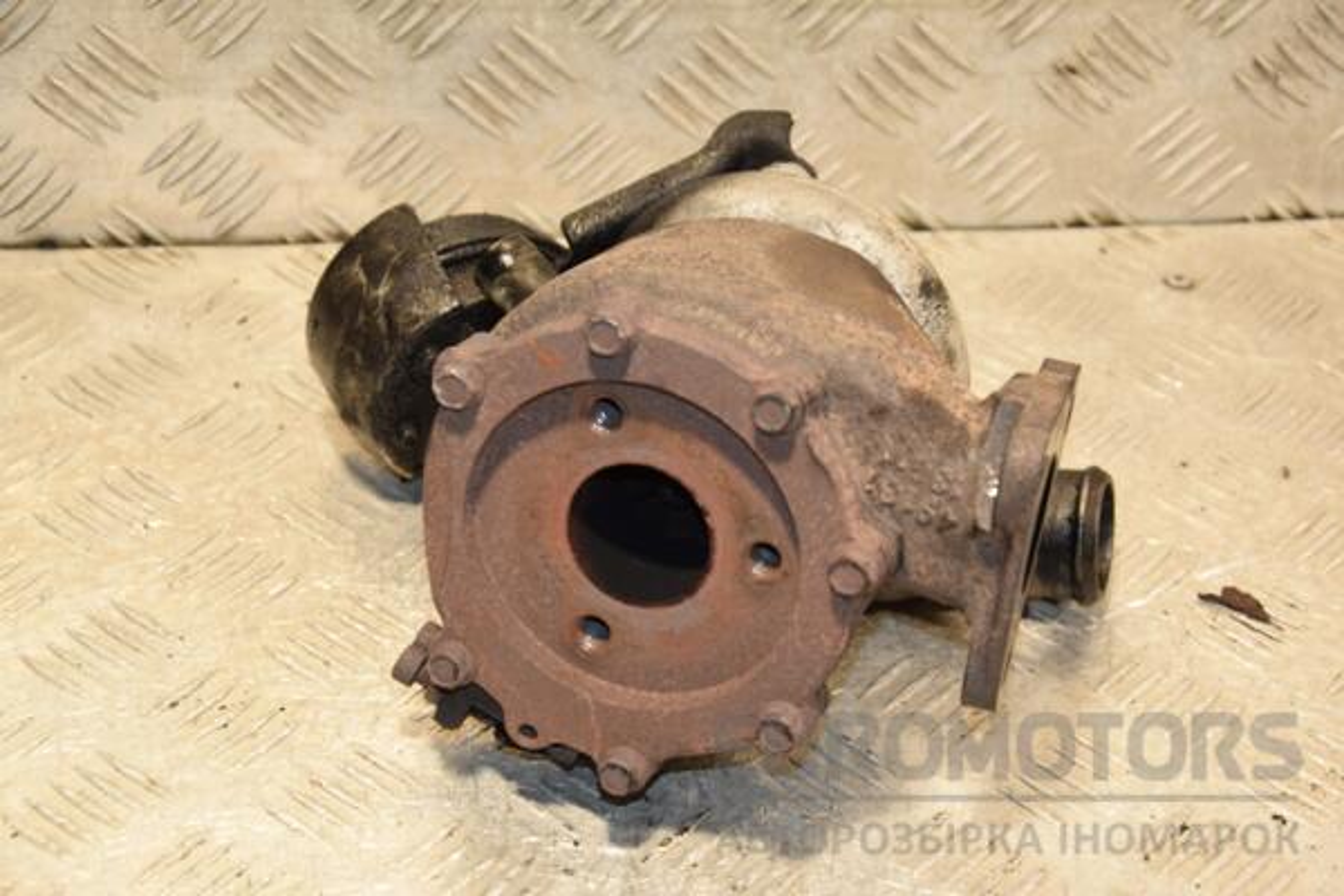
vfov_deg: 13.8
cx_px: 672
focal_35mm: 99
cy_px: 448
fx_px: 3696
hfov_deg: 20.6
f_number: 5.3
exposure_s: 1/125
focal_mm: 66
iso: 800
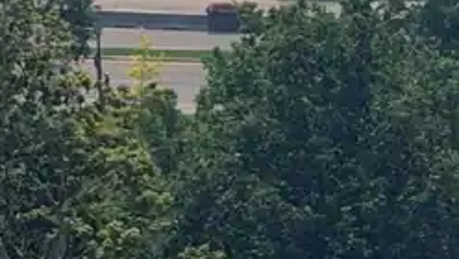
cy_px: -257
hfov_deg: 8.5
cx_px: 289
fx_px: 3082
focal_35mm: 253
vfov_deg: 4.7
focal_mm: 6.76
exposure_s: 1/6024
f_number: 1.78
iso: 64
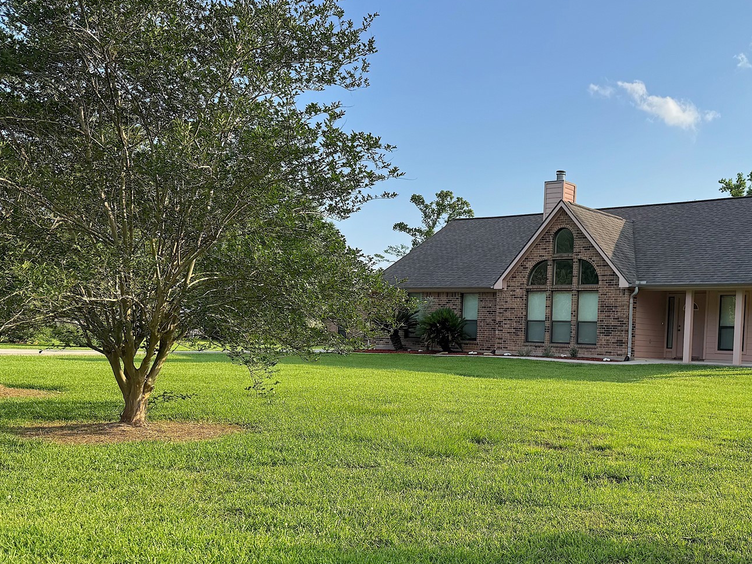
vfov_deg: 37.5
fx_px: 826
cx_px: 578
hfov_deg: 46.9
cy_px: 355
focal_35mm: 38
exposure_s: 1/2710
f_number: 1.78
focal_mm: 6.76
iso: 80
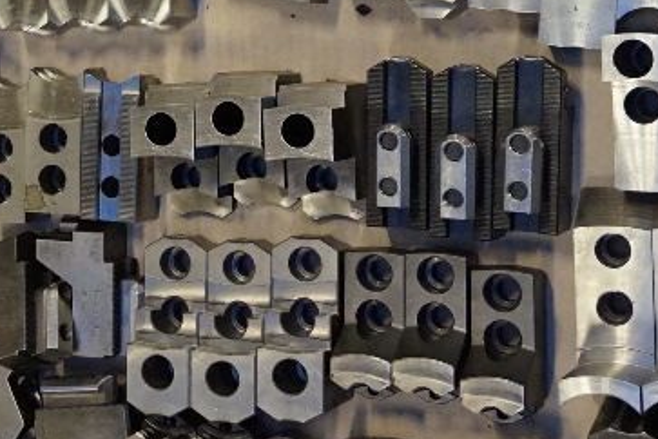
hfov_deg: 20.4
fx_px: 1780
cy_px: -68
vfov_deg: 13.7
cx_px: 29
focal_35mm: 97
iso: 3200
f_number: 4
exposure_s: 1/160
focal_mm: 23
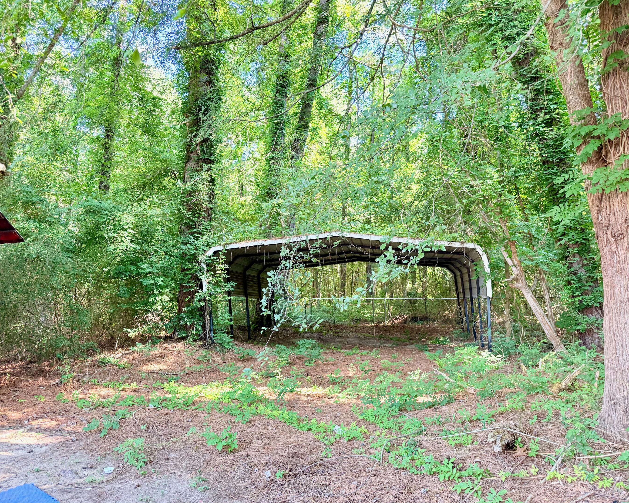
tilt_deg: +6.1
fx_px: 484
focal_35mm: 26
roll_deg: +0.6
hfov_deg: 66.0
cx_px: 305
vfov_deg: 54.9
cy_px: 257
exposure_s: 1/121
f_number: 1.78
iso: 200
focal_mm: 6.76
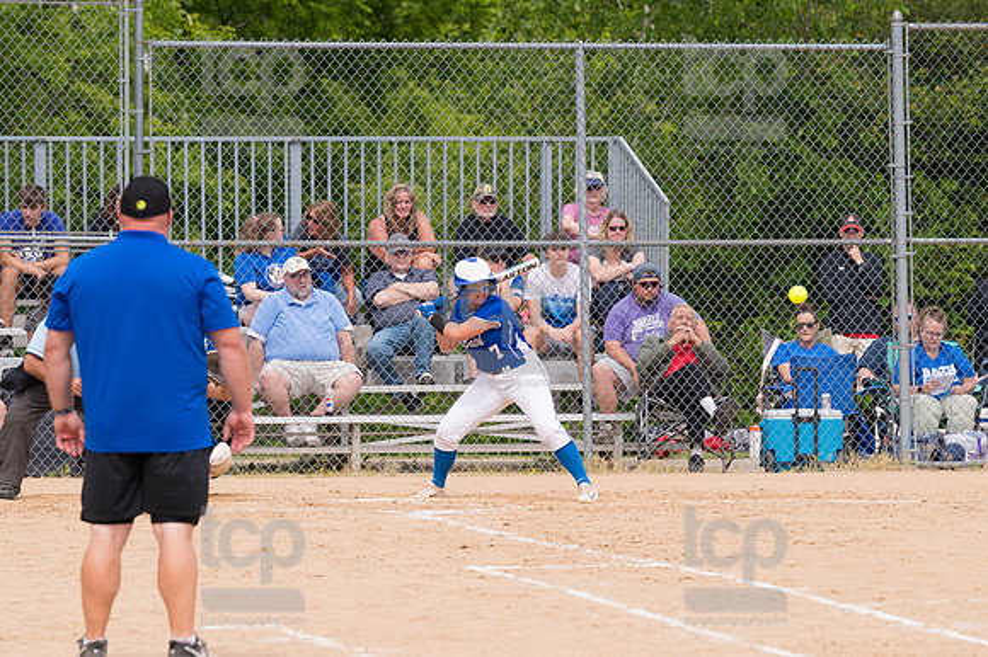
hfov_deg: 6.9
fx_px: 8228
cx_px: 494
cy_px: 328
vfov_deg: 4.6
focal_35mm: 300
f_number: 5.6
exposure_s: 1/1600
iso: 320
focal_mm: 200
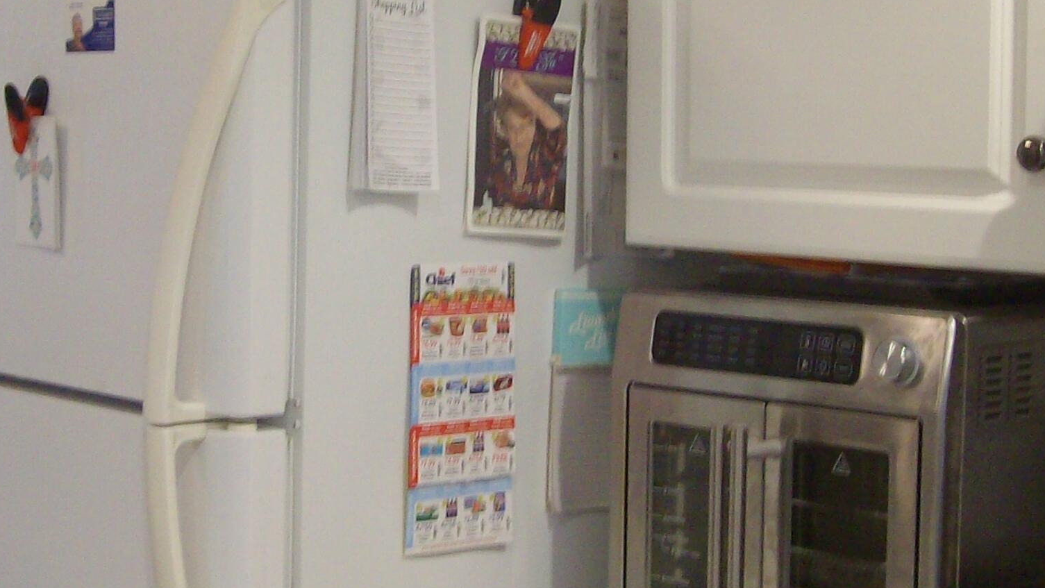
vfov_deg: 15.9
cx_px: 367
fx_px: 2106
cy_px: 221
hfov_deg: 27.7
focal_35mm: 76
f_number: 2.8
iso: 175
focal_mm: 5.8
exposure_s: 1/40
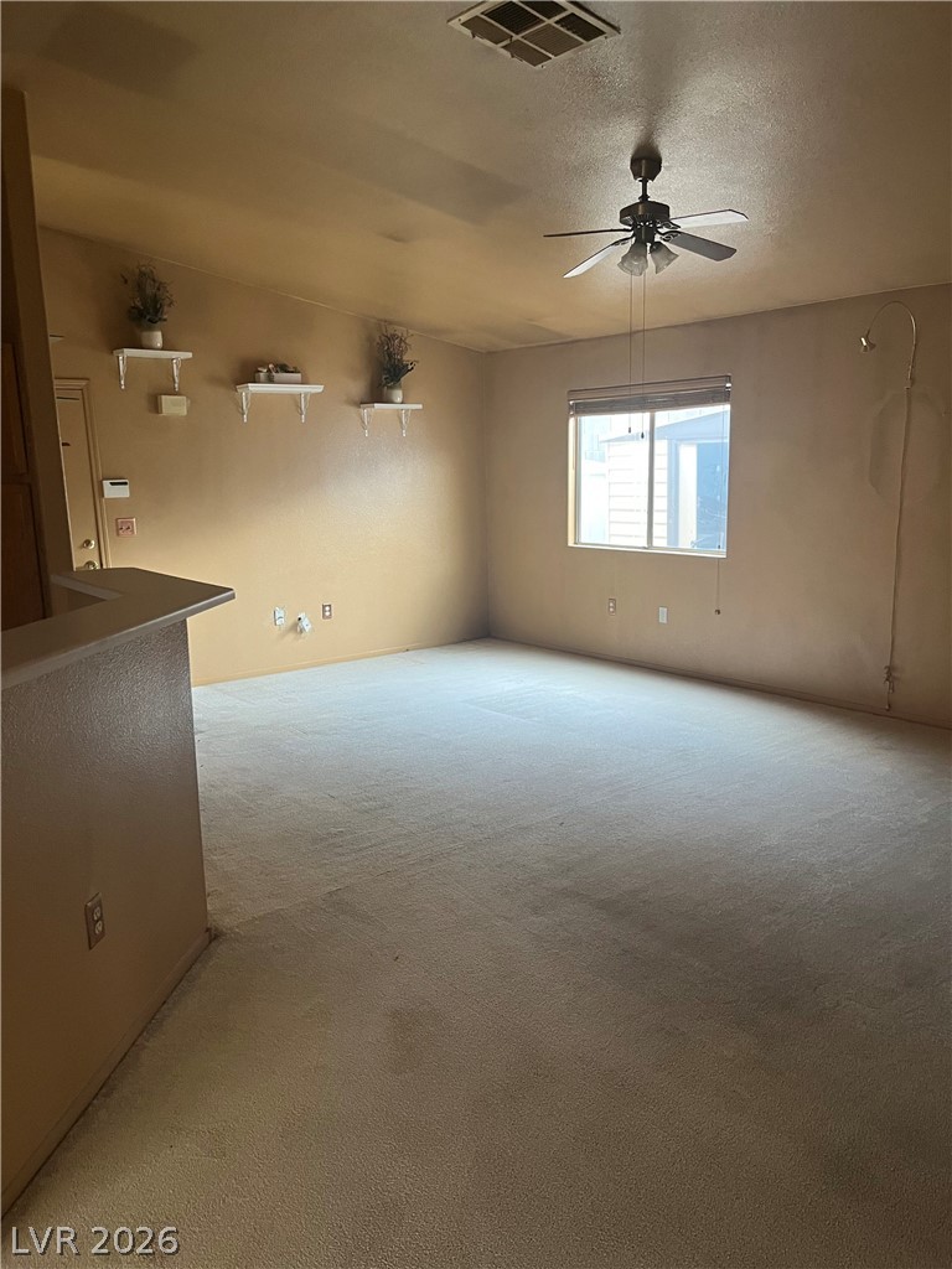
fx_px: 953
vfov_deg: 67.3
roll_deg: +3.5
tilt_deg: -10.1
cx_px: 476
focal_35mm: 26
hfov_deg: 53.1
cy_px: 634
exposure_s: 1/60
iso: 250
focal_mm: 5.1
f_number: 1.6
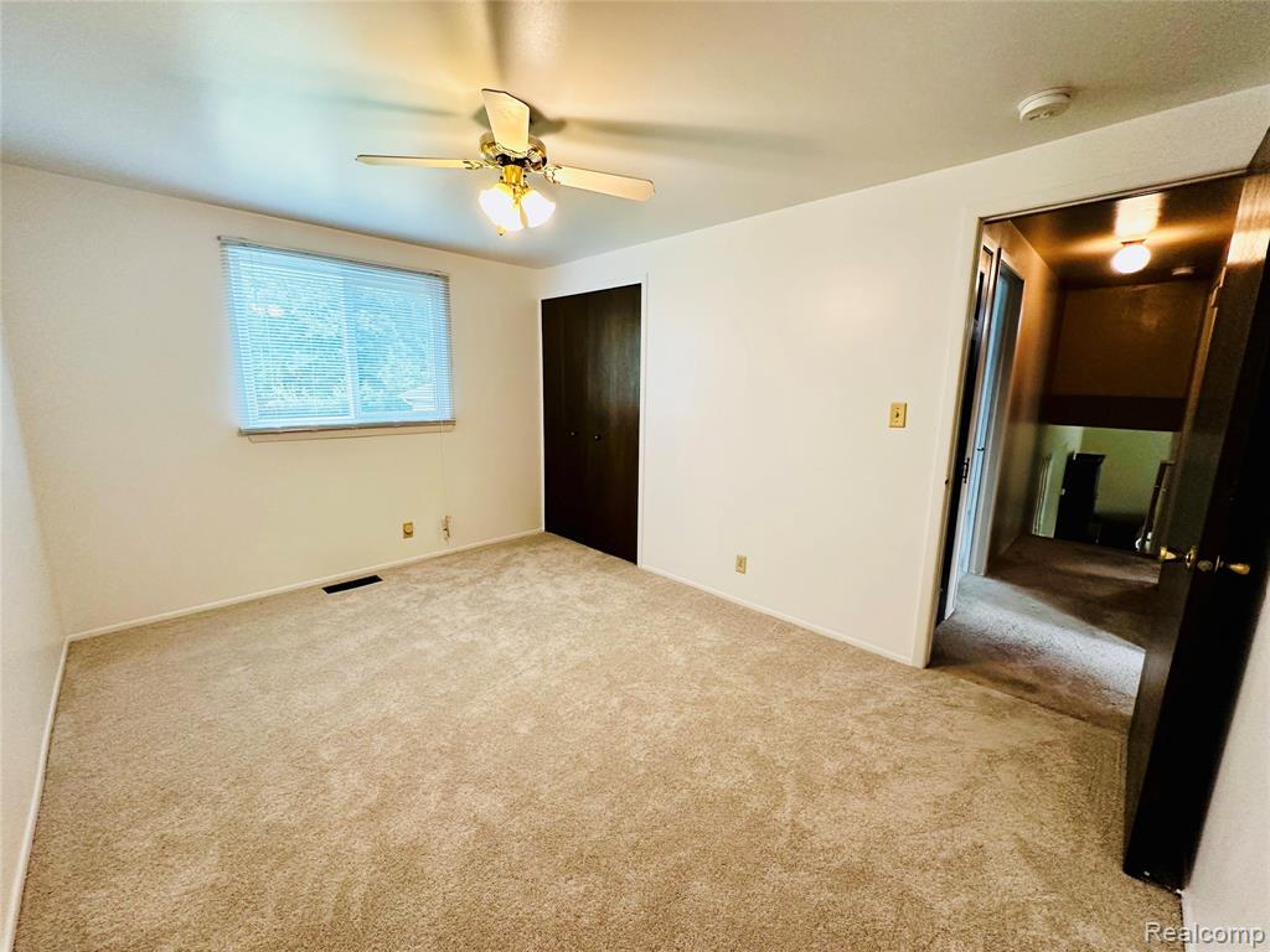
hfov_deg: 102.1
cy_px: 476
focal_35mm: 14
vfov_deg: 85.7
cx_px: 635
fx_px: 514
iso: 250
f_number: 2.2
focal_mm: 2.22
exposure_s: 1/120
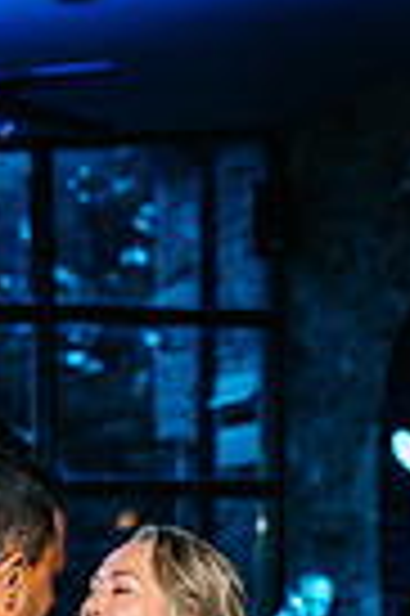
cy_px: 890
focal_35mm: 115
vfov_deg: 16.4
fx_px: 1969
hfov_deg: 11.8
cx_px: 23
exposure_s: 1/200
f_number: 2.2
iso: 320
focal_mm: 35
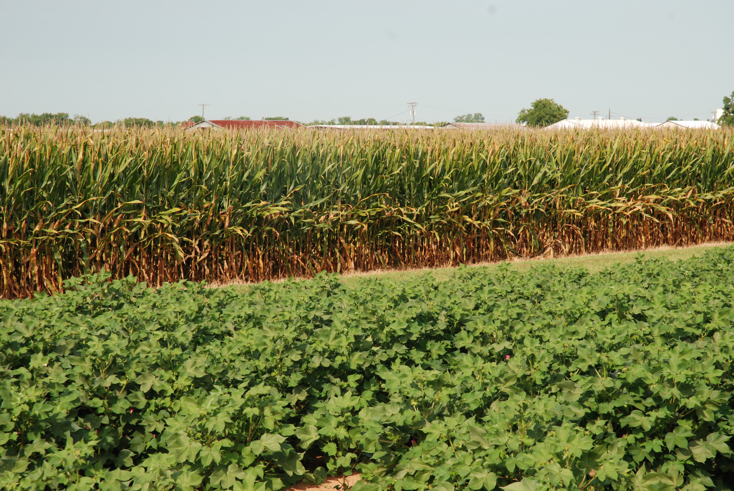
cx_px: 367
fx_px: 765
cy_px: 246
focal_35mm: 38
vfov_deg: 35.6
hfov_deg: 51.2
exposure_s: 1/200
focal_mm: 25
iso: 200
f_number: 8
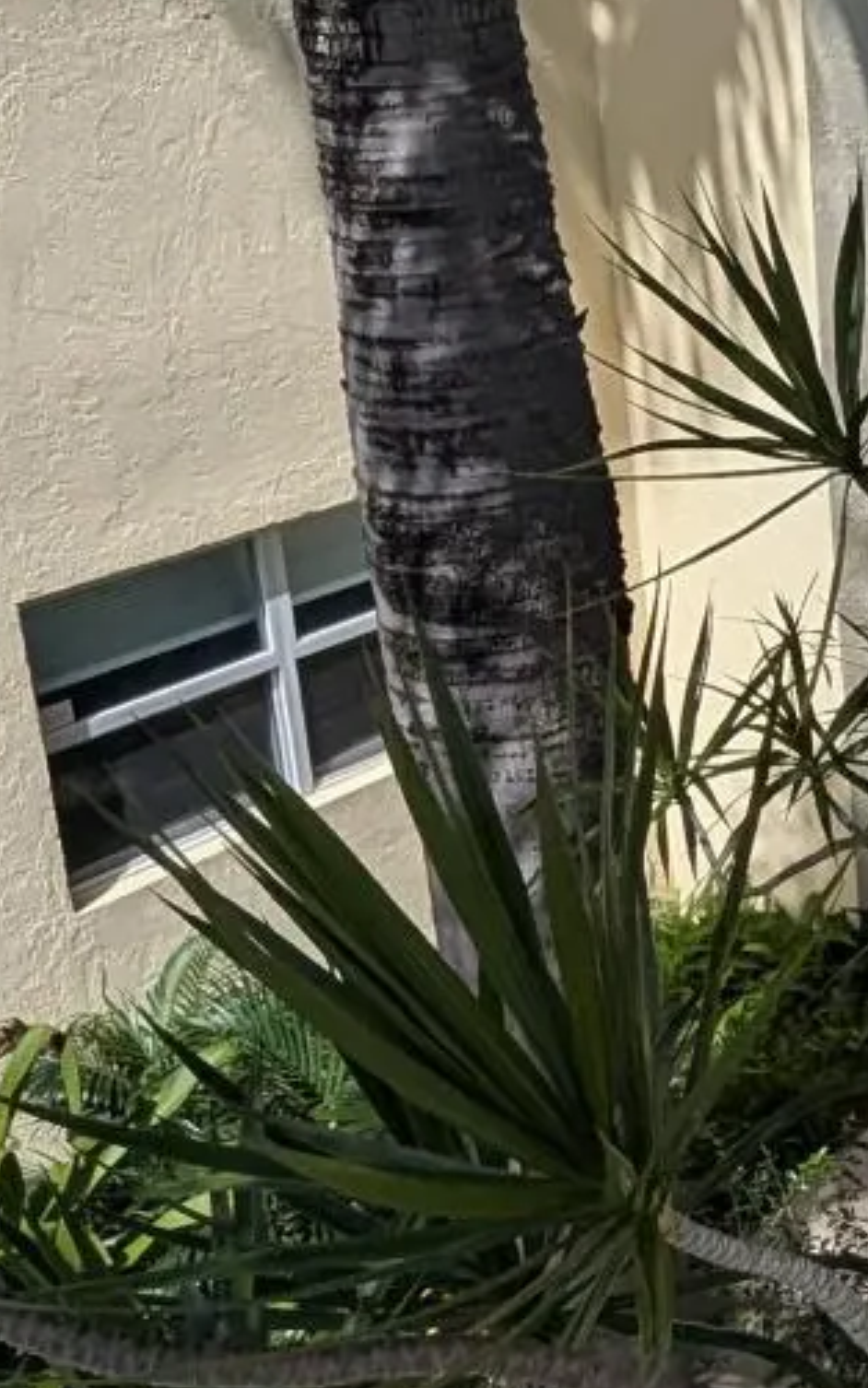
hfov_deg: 20.0
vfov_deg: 36.9
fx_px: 2081
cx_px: 1334
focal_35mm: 55
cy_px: 655
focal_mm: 1.95
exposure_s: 1/2358
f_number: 2.2
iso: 48
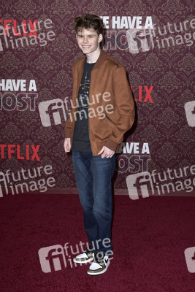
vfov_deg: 35.6
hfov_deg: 24.2
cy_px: 146
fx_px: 455
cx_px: 98
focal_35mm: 56
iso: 400
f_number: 6.3
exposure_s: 1/250
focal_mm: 56
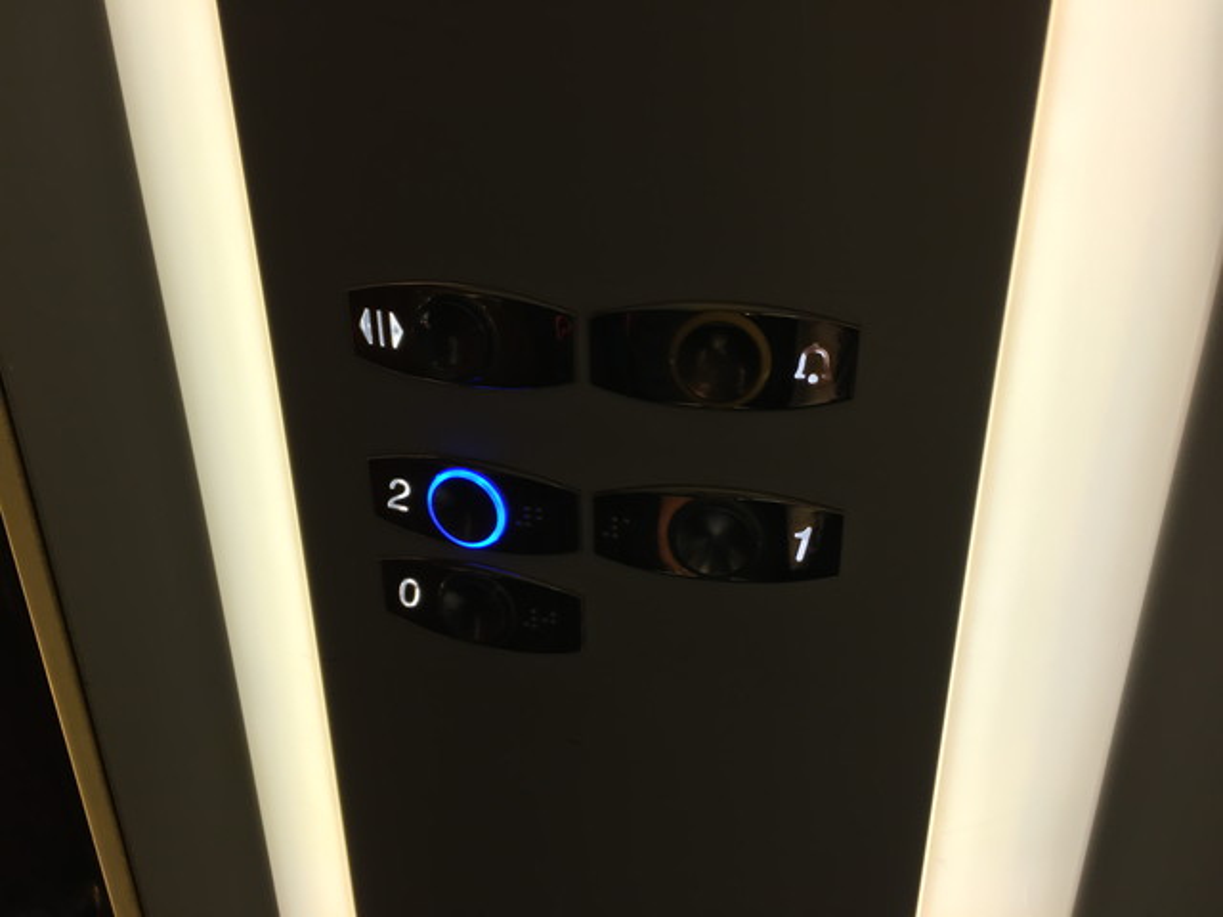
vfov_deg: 48.2
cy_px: 458
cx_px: 612
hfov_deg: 61.7
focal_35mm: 29
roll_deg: +1.5
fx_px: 1025
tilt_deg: -26.6
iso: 40
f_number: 2.2
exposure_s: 1/100
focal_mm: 4.15
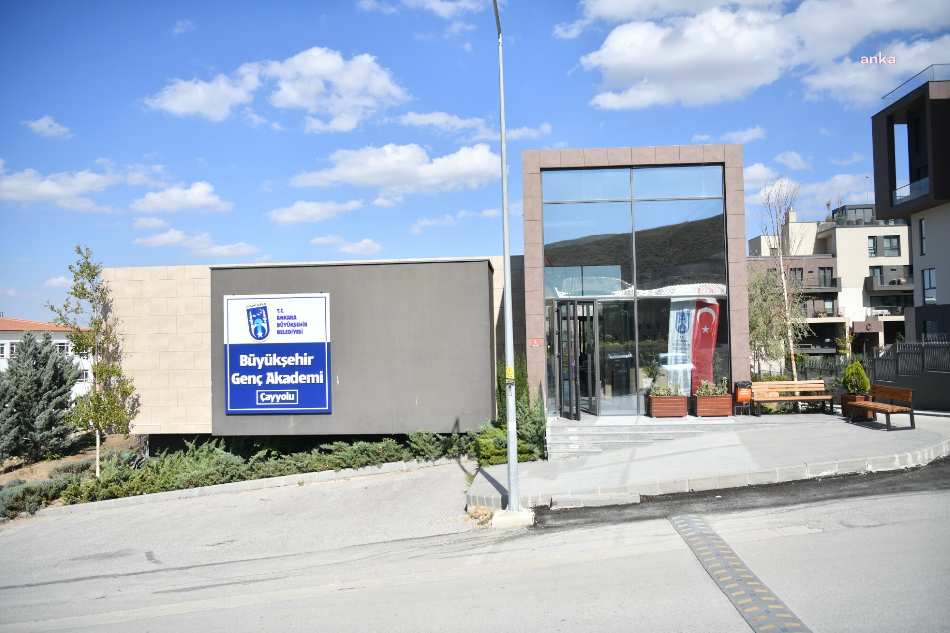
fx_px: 792
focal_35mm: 30
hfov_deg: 61.9
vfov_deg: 43.6
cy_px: 316
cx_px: 475
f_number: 2.8
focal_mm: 30
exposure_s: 1/8000
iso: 320
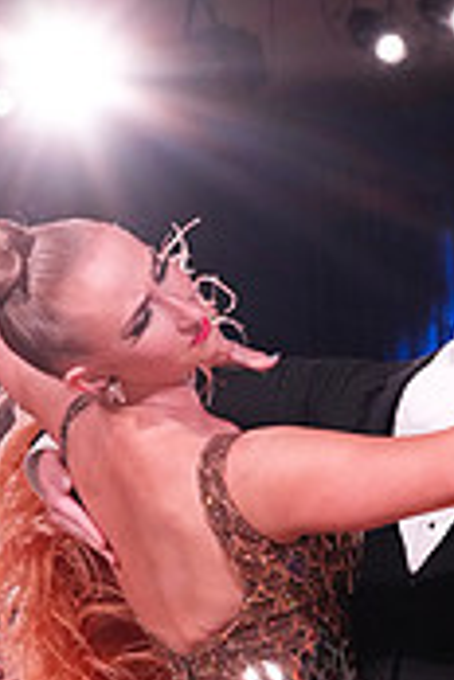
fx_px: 3783
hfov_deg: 6.8
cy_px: 907
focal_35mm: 200
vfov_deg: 10.1
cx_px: 452
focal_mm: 60
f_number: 7.1
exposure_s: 1/200
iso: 4000
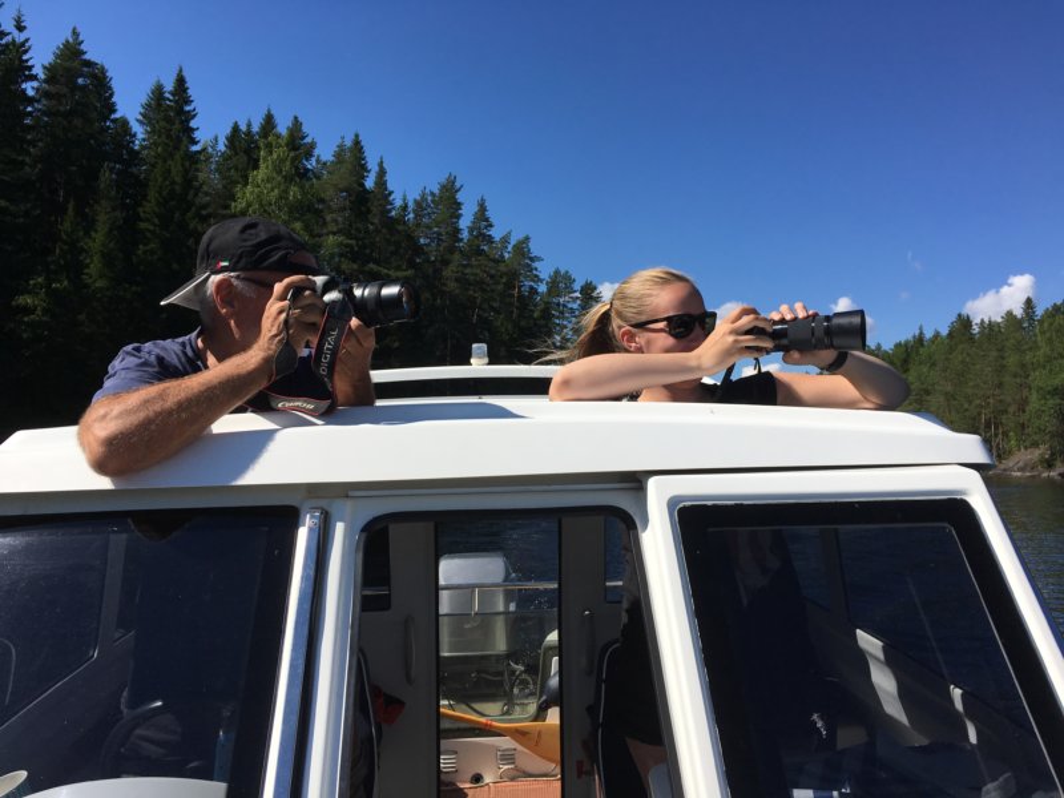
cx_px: 532
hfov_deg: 61.7
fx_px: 891
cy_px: 399
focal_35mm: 29
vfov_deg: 48.2
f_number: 2.2
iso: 25
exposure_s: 1/3205
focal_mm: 4.15
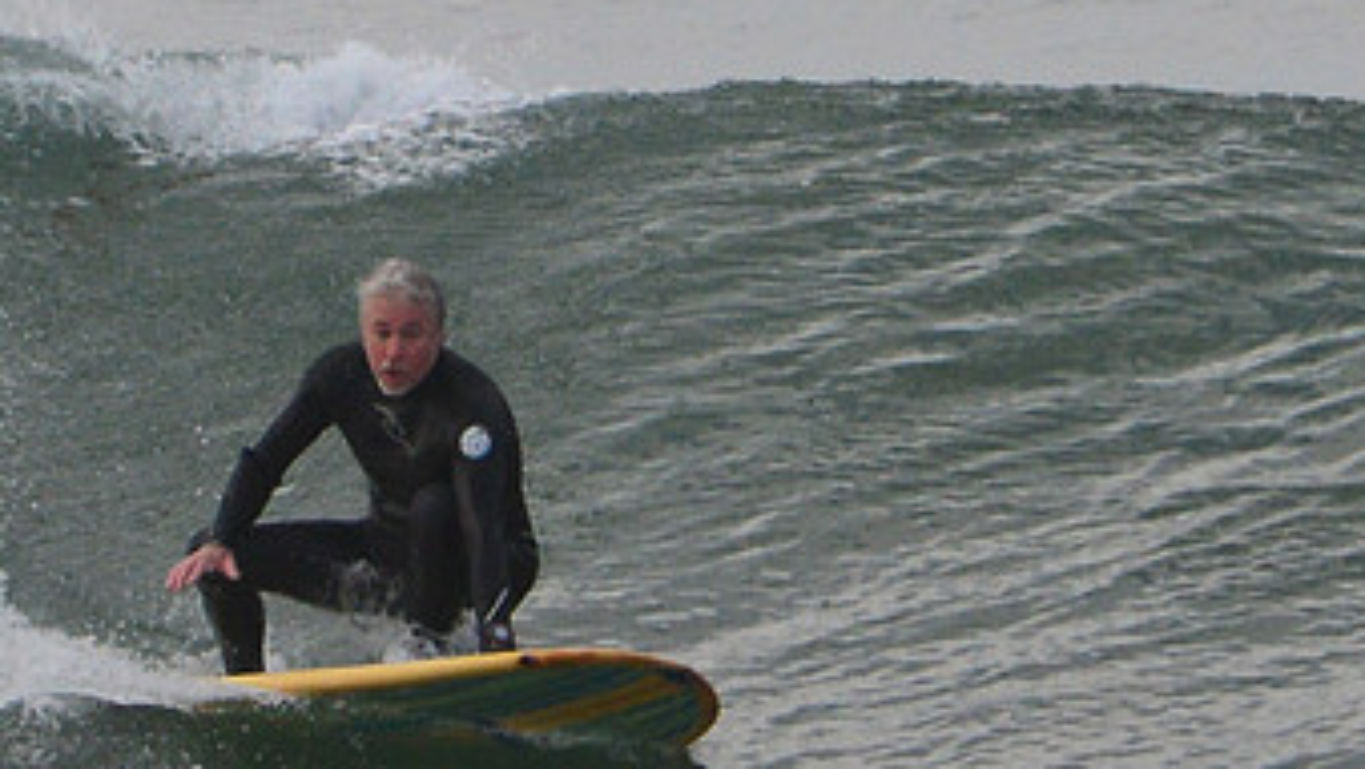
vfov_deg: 1.2
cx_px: 523
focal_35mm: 985
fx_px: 35665
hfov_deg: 2.2
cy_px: 453
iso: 1250
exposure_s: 1/800
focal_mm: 550
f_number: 11
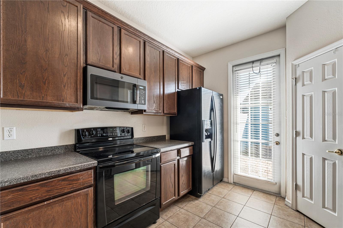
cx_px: 172
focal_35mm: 15
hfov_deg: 100.4
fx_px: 143
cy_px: 114
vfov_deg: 77.3
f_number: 14
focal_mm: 10
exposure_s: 1/2
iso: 200
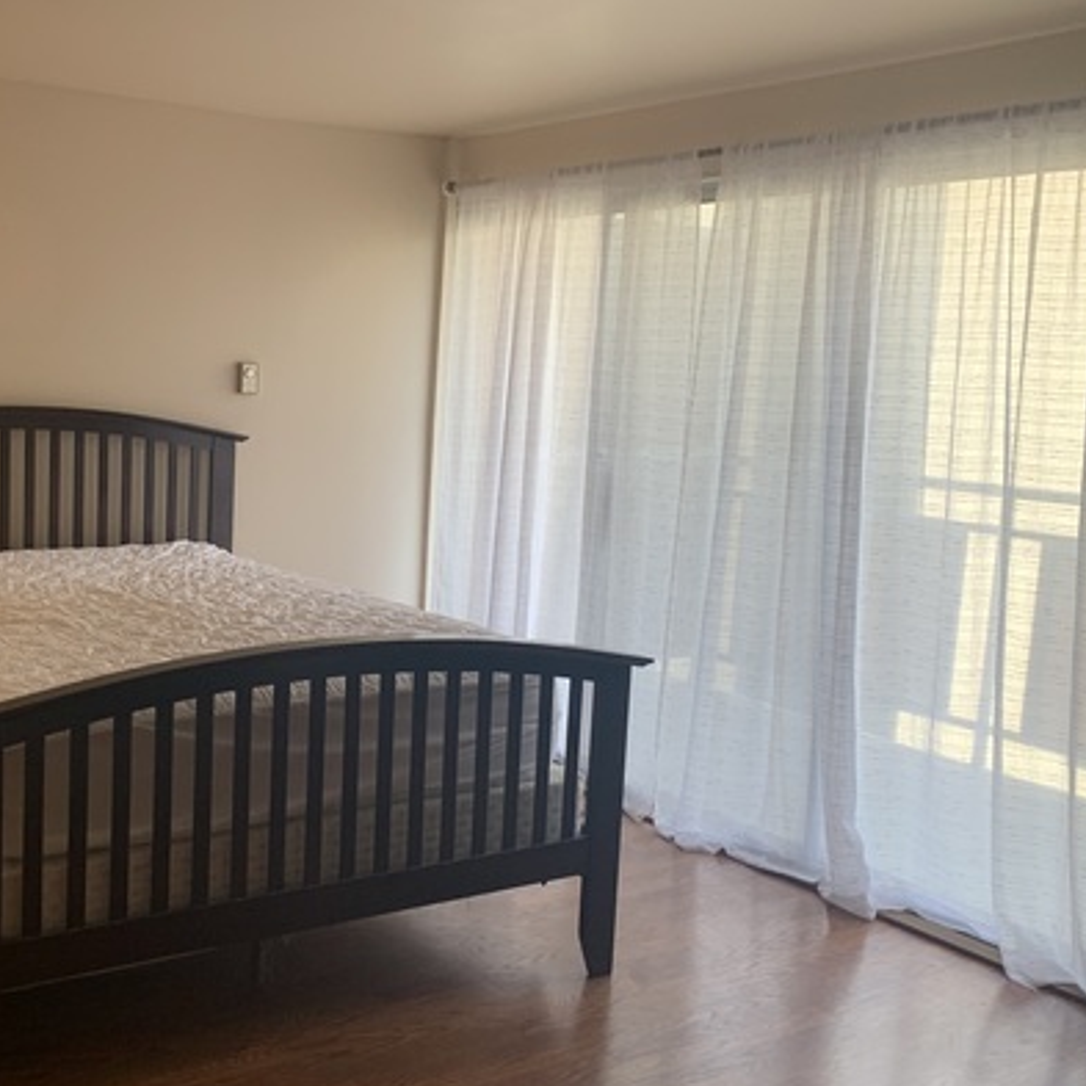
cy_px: 547
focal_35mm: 39
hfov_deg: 42.0
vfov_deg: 42.8
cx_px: 319
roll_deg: -2.5
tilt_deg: -7.3
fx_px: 1384
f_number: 1.8
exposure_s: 1/121
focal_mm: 4.25
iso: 80
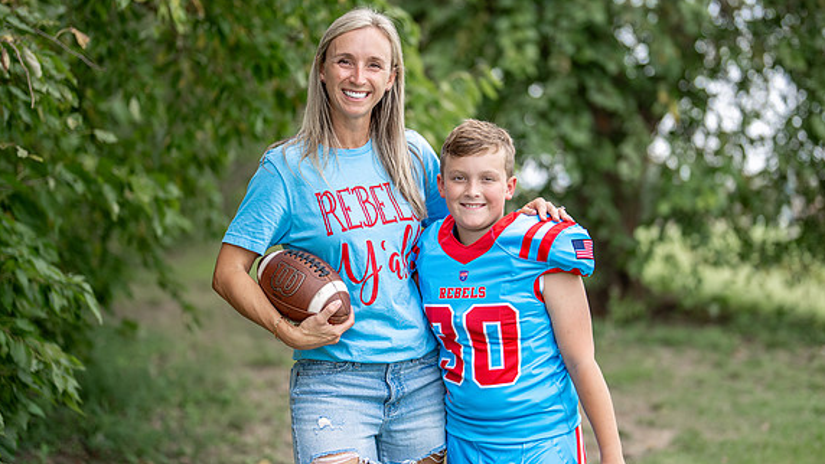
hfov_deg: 30.6
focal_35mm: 69
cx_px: 425
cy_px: 221
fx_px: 1510
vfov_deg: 17.5
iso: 100
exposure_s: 1/2000
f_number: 1.2
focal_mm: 50
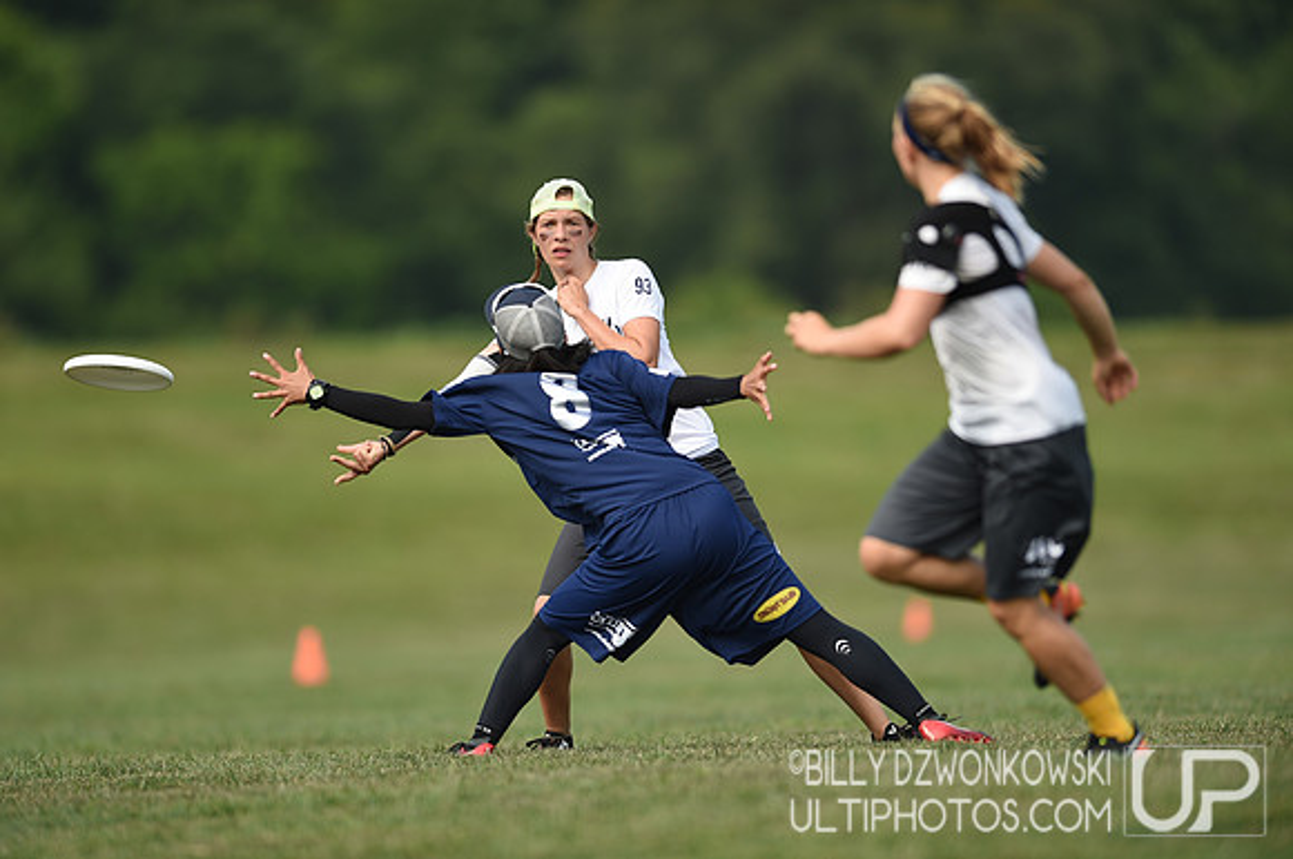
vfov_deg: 3.4
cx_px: 646
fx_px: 14347
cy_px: 430
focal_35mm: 400
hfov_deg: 5.2
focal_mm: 400
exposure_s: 1/1000
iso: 100
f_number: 2.8
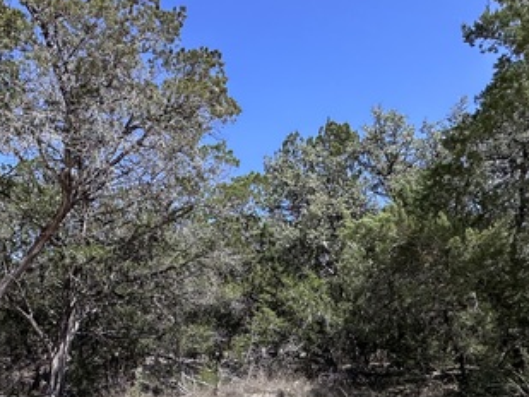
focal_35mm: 29
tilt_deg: +6.1
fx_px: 443
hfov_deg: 61.3
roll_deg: +0.1
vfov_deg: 46.1
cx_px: 219
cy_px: 310
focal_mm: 2.22
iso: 40
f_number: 2.2
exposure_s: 1/1033
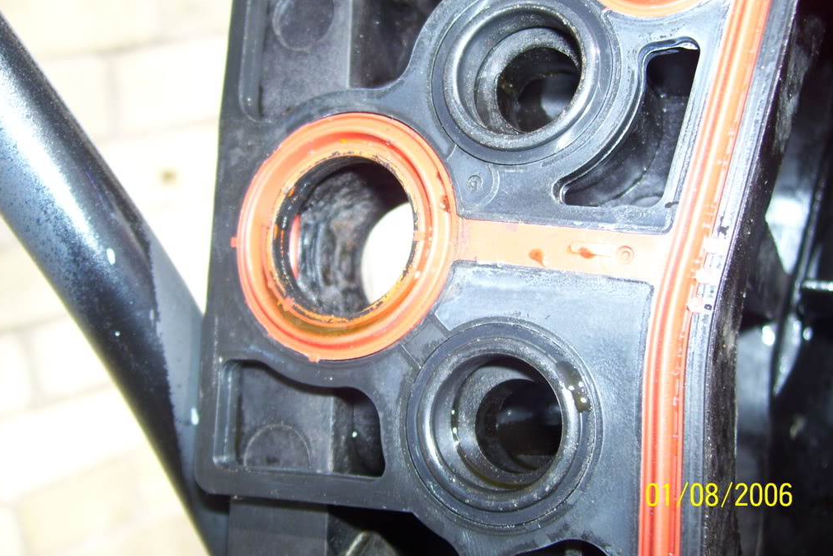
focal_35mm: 38
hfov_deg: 50.7
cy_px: 253
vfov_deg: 35.1
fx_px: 879
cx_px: 413
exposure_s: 1/500
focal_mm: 6
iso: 80
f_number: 2.7
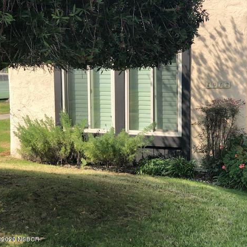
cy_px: 125
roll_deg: +1.8
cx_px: 160
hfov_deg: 27.6
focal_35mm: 62
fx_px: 501
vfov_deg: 27.7
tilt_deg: -7.1
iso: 16
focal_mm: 6
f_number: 2.4
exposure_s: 1/466
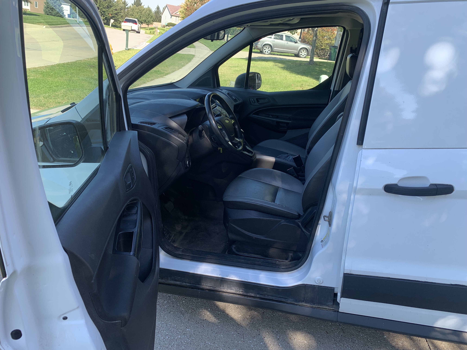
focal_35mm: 26
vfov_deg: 53.1
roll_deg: -8.6
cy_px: 175
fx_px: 351
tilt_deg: -18.7
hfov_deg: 67.3
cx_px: 234
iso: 25
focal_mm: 4.25
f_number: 1.8
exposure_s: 1/355
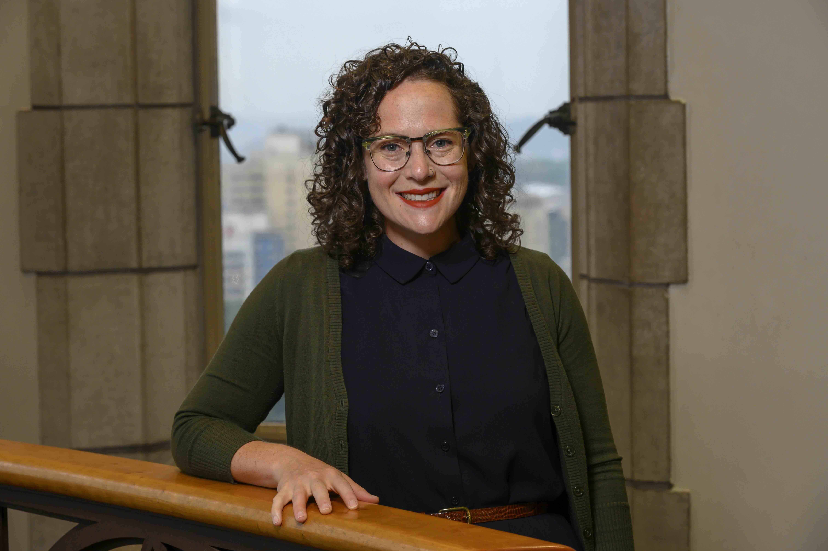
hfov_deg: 20.0
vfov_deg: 13.4
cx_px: 414
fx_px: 2344
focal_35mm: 102
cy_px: 276
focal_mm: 102
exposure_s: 1/80
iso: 1000
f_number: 8
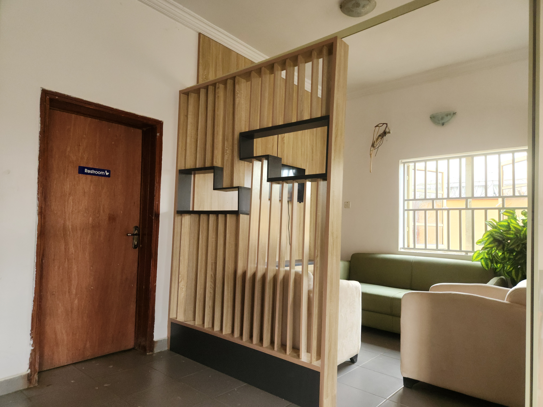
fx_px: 361
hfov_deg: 73.9
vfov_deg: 58.9
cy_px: 204
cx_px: 272
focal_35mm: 23
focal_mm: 5.4
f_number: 1.8
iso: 200
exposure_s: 1/60
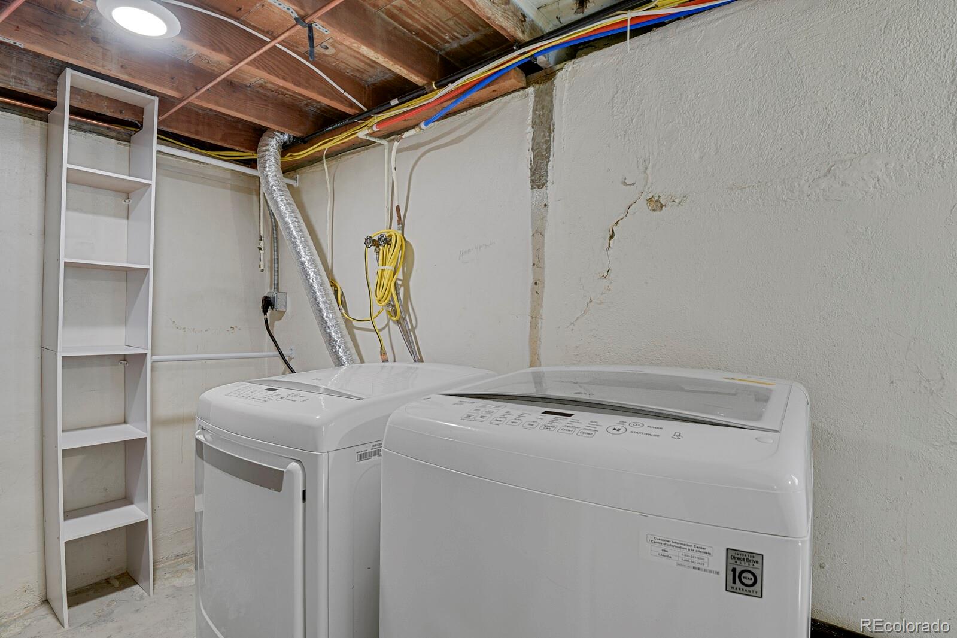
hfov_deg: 93.3
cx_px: 478
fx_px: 452
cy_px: 319
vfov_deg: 70.4
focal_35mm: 17
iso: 250
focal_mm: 17
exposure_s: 4
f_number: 8
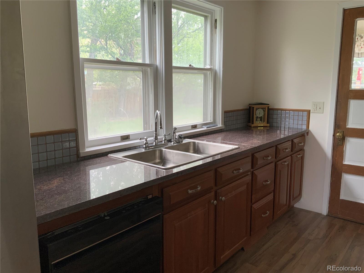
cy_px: 136
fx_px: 305
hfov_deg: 61.7
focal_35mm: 29
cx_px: 182
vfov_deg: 48.2
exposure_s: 1/60
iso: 40
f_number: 1.8
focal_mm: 3
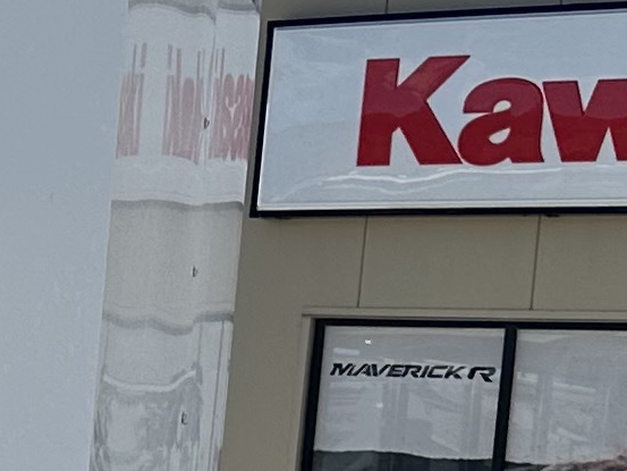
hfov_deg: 9.8
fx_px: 3170
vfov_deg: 8.3
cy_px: 756
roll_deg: -3.9
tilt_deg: -5.3
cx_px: -914
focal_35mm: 175
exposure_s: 1/4762
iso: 80
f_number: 1.78
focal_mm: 6.86
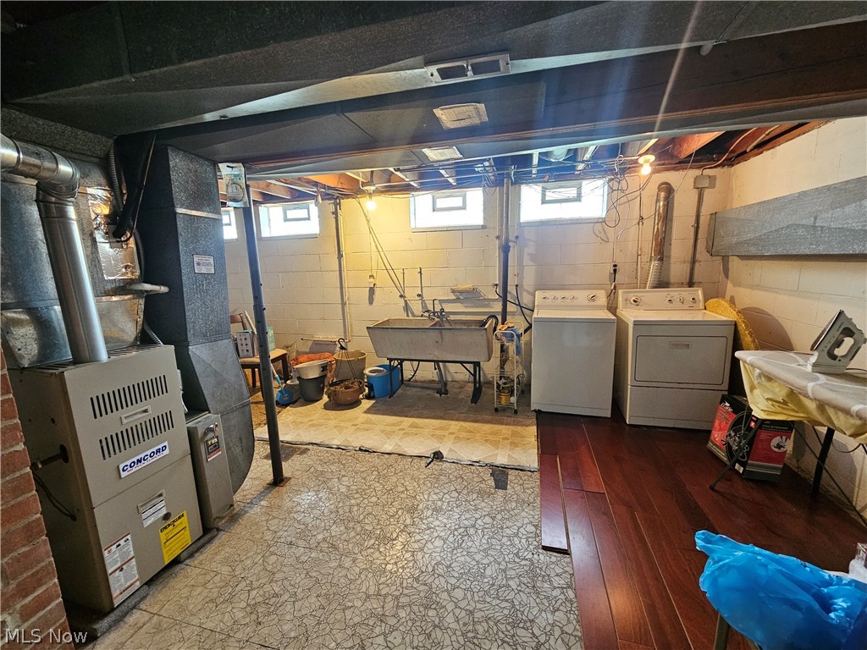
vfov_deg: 89.9
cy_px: 325
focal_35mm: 13
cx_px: 434
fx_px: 326
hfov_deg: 106.2
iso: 320
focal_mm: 2.2
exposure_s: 1/30
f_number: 2.2
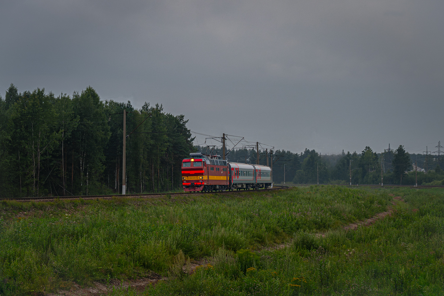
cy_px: 148
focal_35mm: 75
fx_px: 925
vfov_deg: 18.2
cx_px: 222
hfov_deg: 27.0
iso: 800
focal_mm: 75
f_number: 4.5
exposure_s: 1/500
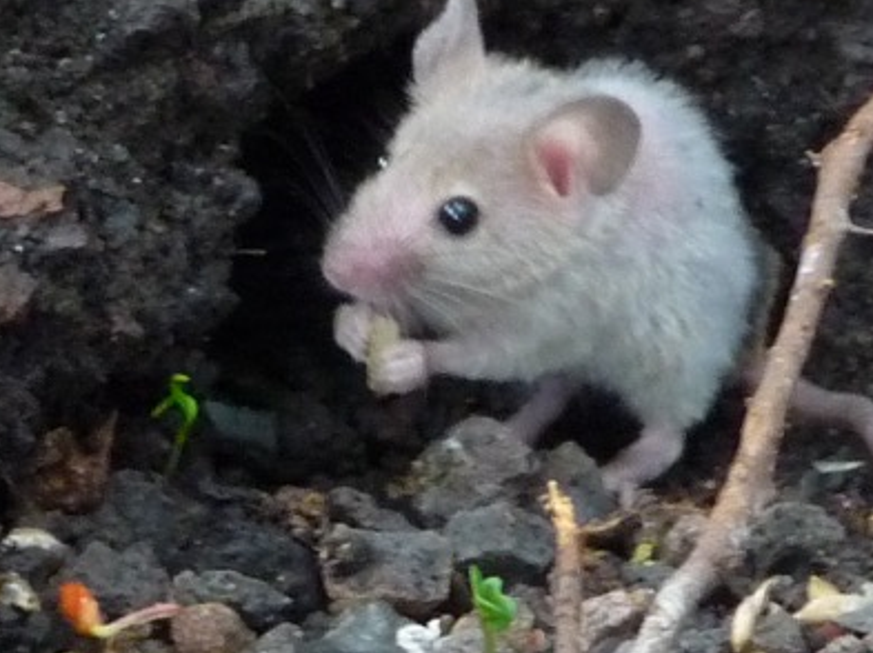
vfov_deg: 1.3
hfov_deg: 1.7
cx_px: 20
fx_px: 28749
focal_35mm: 1141
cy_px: 460
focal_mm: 47
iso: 400
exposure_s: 1/8
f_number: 4.9
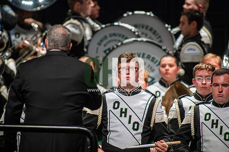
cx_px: 114
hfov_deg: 3.4
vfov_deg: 2.3
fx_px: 3814
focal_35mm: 600
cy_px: 76
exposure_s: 1/400
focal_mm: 600
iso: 5000
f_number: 5.6
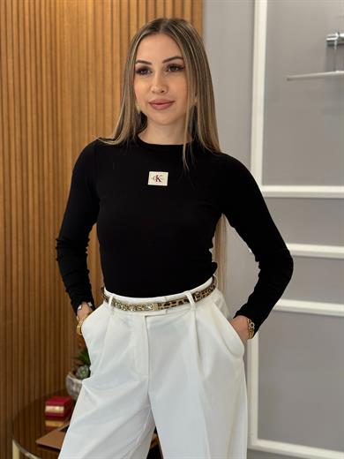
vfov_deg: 39.7
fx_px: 636
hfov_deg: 30.3
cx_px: 172
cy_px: 230
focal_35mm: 48
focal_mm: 6.76
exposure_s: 1/91
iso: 100
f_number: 1.78
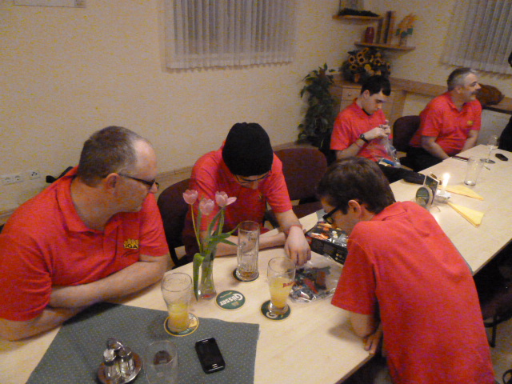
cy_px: 192
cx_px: 256
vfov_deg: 54.9
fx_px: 370
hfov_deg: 69.4
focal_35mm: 25
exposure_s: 1/20
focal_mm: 4.1
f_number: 3.3
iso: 1600
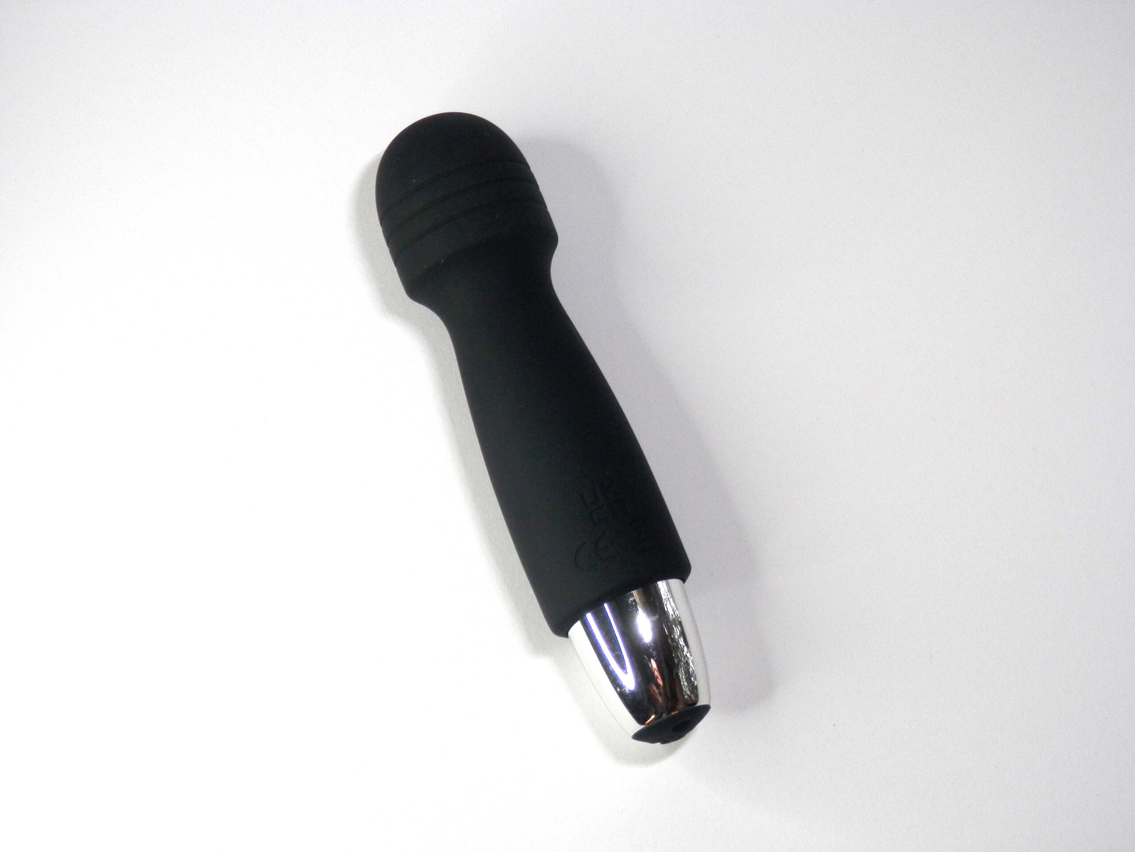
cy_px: 426
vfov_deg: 22.3
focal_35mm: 66
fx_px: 2164
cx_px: 568
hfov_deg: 29.4
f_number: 4.4
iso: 160
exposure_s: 1/100
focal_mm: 11.9
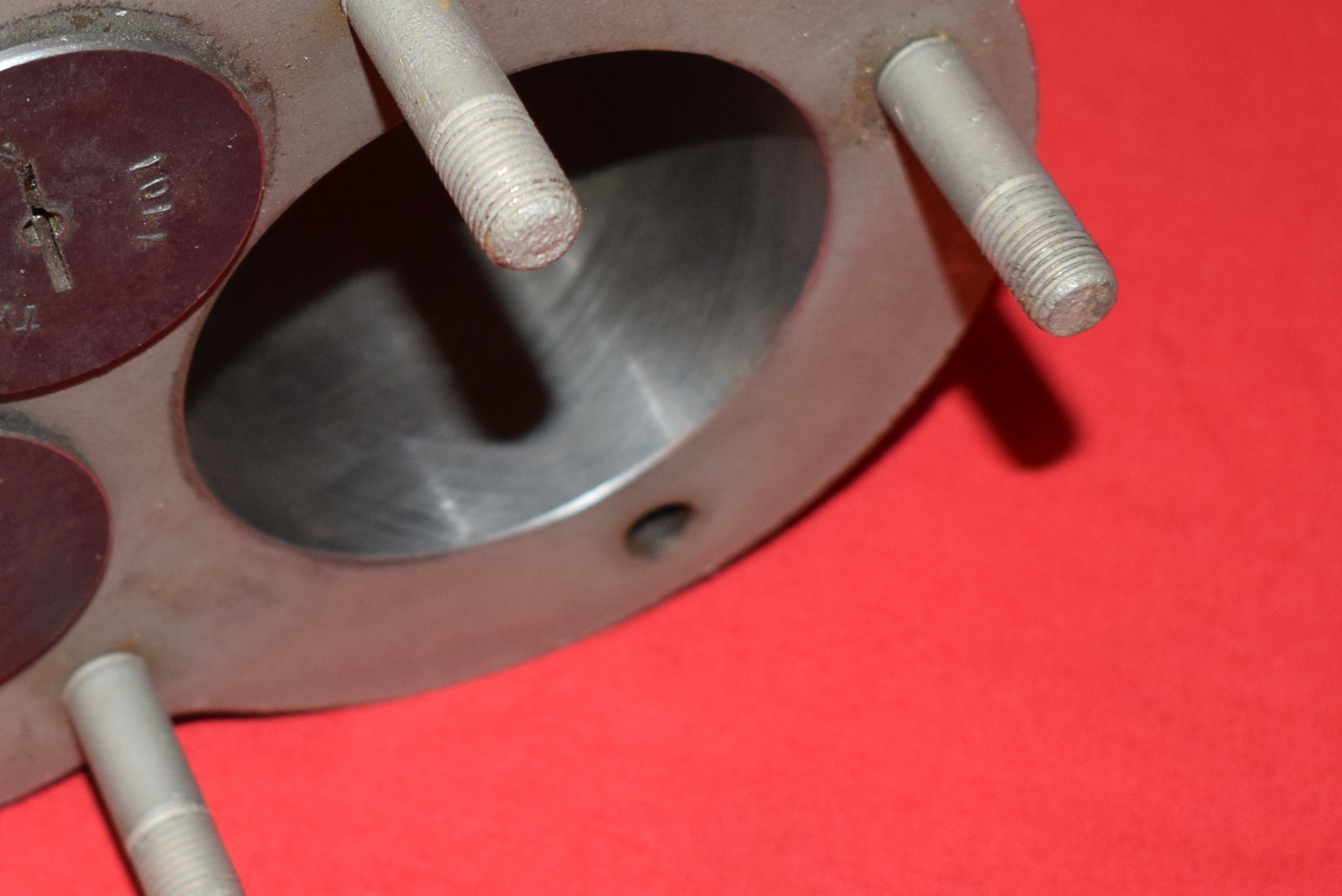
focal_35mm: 106
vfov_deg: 12.9
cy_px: 267
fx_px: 3961
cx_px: 176
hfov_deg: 18.9
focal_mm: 29
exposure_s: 1/125
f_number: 5
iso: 640
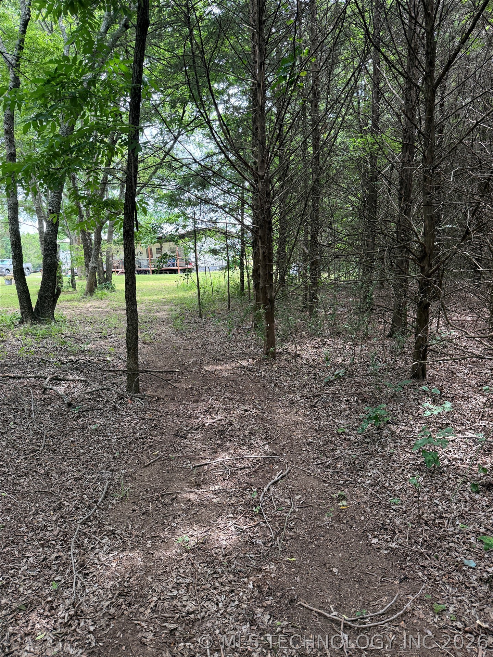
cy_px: 328
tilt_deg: -10.6
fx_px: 456
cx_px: 246
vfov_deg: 71.6
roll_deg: +3.6
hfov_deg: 56.8
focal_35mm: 24
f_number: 1.78
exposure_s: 1/219
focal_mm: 6.76
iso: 160
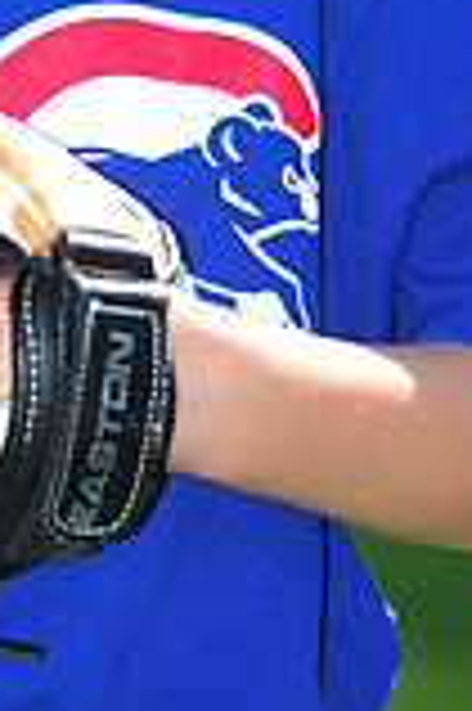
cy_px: -454
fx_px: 14505
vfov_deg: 2.8
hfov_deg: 1.9
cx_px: -180
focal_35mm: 736
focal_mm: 200
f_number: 4.5
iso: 200
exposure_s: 1/640
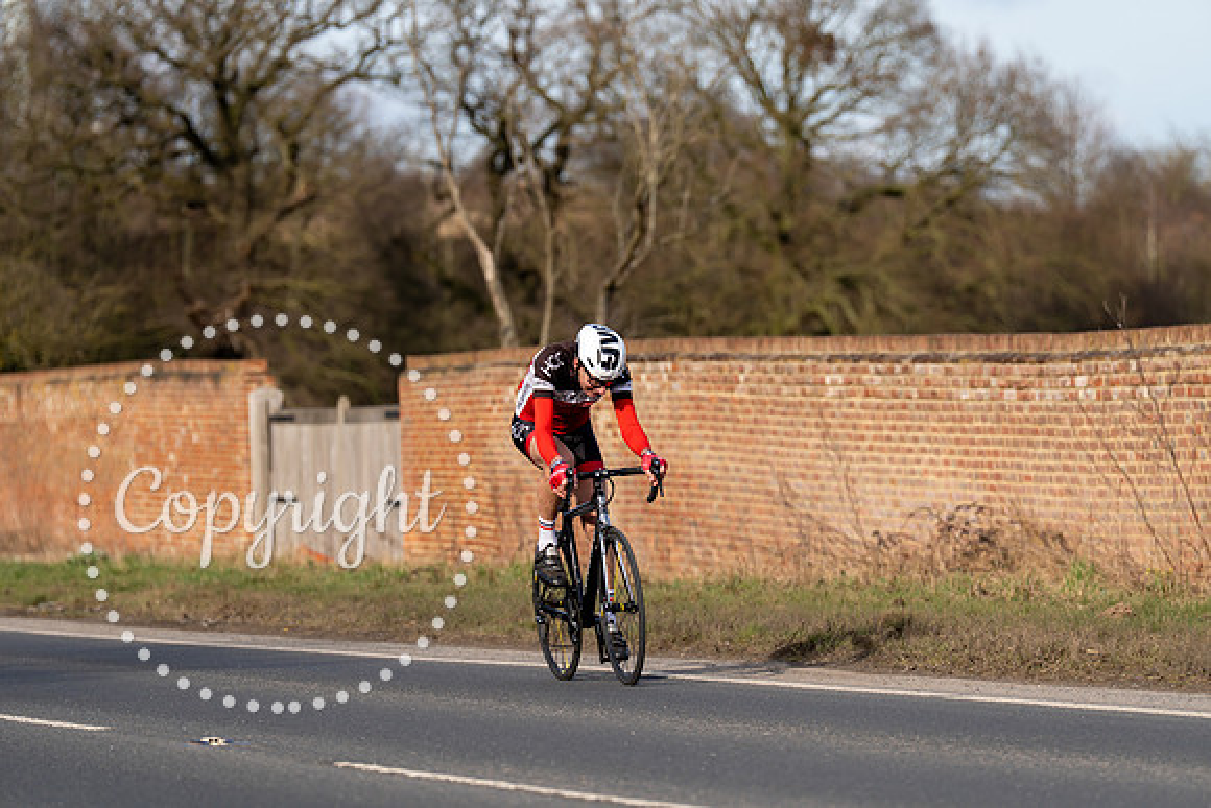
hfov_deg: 10.3
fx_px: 6729
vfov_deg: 6.9
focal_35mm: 200
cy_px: 404
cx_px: 606
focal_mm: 200
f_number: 4
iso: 100
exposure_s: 1/800
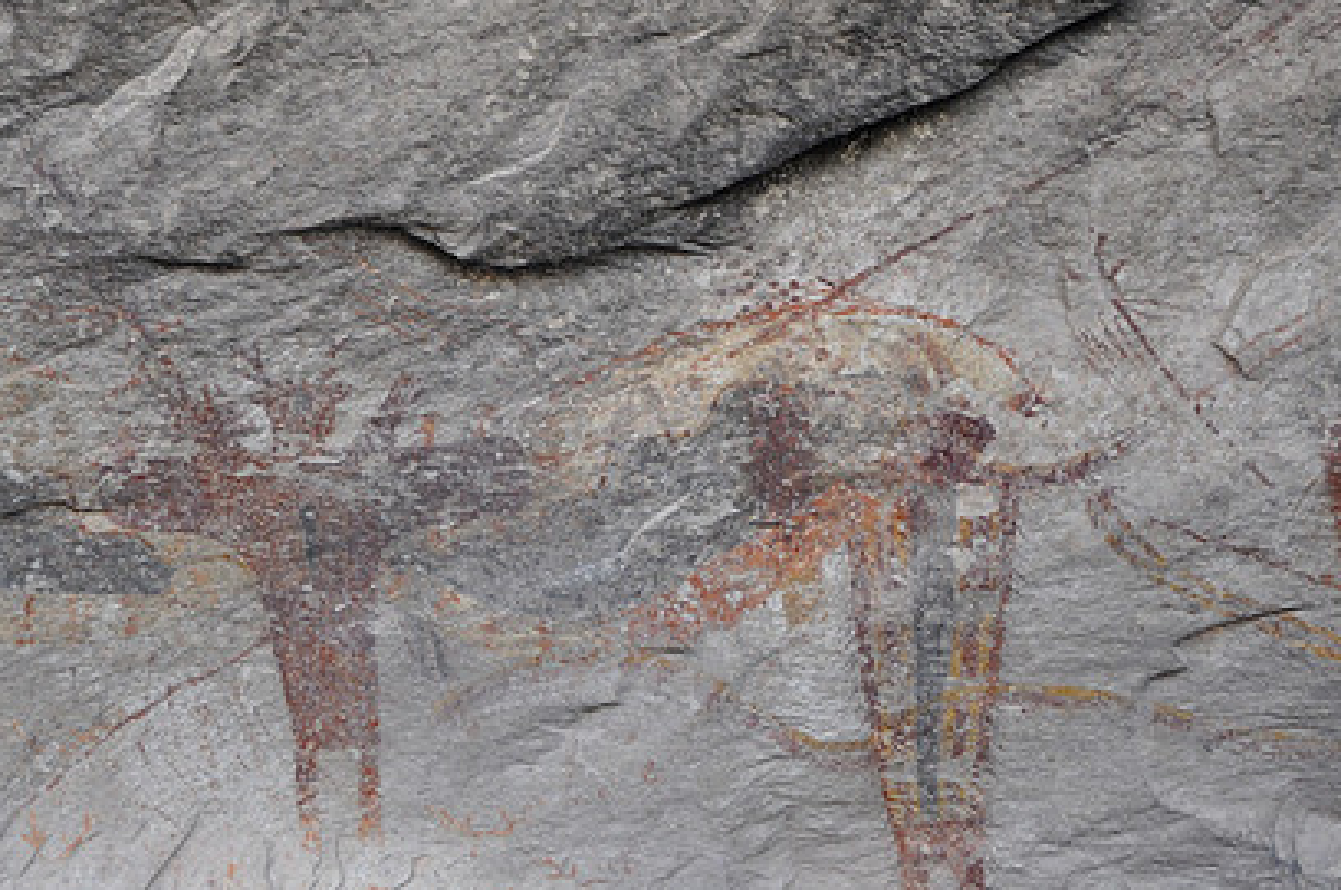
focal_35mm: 81
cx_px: 440
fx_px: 3014
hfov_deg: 25.0
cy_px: 465
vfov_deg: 16.8
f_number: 5.6
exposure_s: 1/30
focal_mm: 38
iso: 320
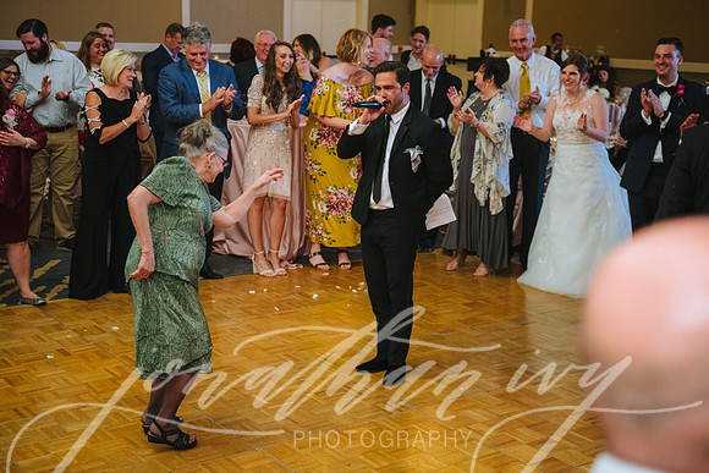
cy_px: 236
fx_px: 1103
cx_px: 354
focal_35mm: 56
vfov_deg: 24.2
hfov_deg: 35.6
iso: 1250
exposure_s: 1/80
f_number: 2.8
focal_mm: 56
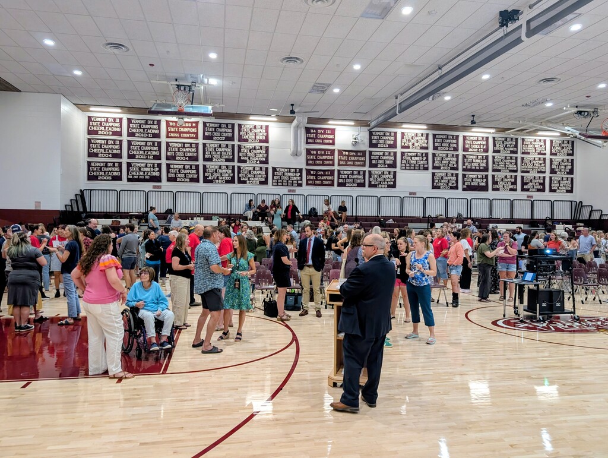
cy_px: 229
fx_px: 422
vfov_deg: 56.9
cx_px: 304
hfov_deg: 71.5
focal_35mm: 24
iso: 407
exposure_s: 1/103
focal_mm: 6.9
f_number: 1.68
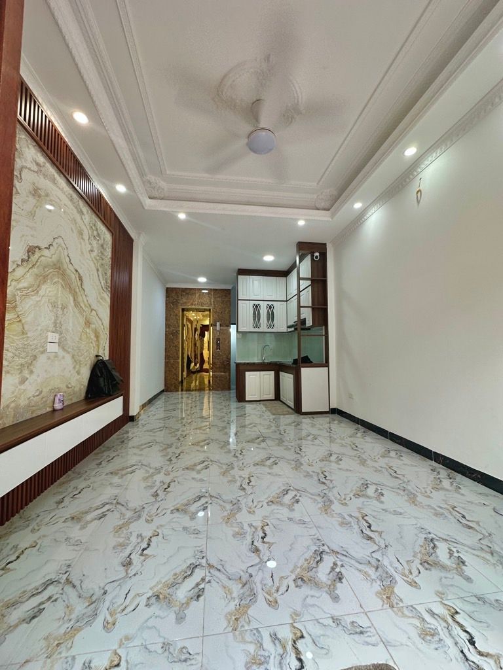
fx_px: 271
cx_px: 252
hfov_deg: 85.7
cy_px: 335
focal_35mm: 14
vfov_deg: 102.1
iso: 125
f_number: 2.2
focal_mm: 2.22
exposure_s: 1/100
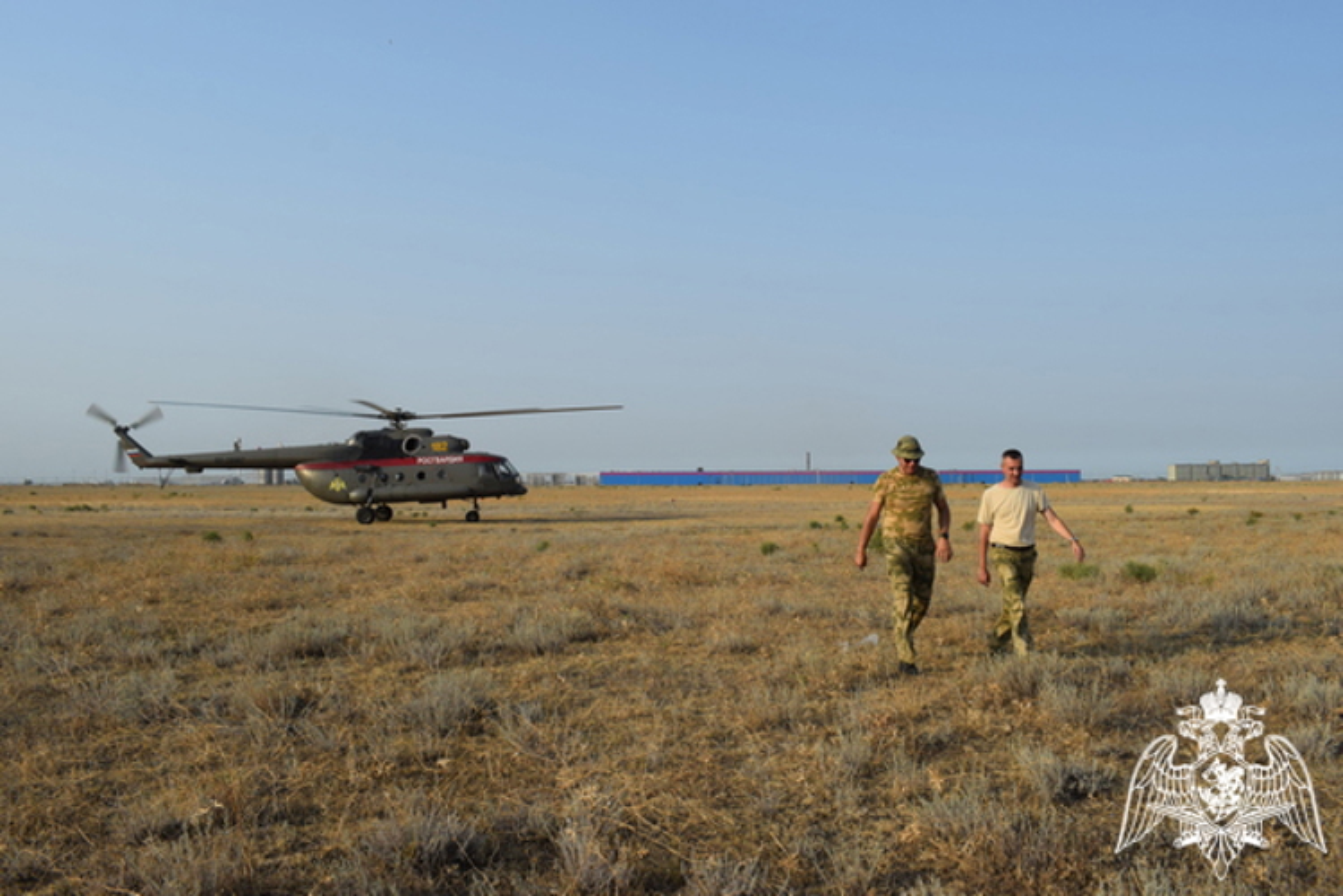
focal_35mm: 30
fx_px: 1119
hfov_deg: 61.9
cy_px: 448
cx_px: 672
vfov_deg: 43.6
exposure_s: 1/400
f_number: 10
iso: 200
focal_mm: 20
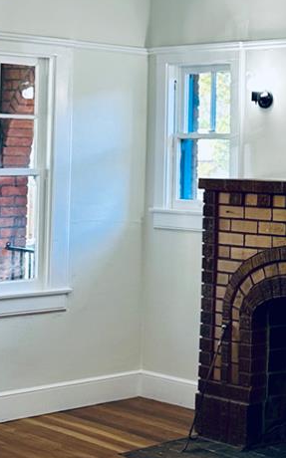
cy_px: 145
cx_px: 531
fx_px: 1036
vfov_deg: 24.8
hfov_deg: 13.8
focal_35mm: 83
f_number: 1.78
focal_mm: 6.86
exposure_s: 1/120
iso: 100
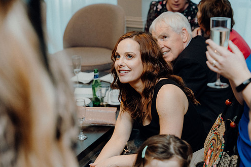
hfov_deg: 24.8
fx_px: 572
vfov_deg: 16.6
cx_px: 121
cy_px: 91
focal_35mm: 82
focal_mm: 70
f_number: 3.5
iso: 3200
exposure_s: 1/160
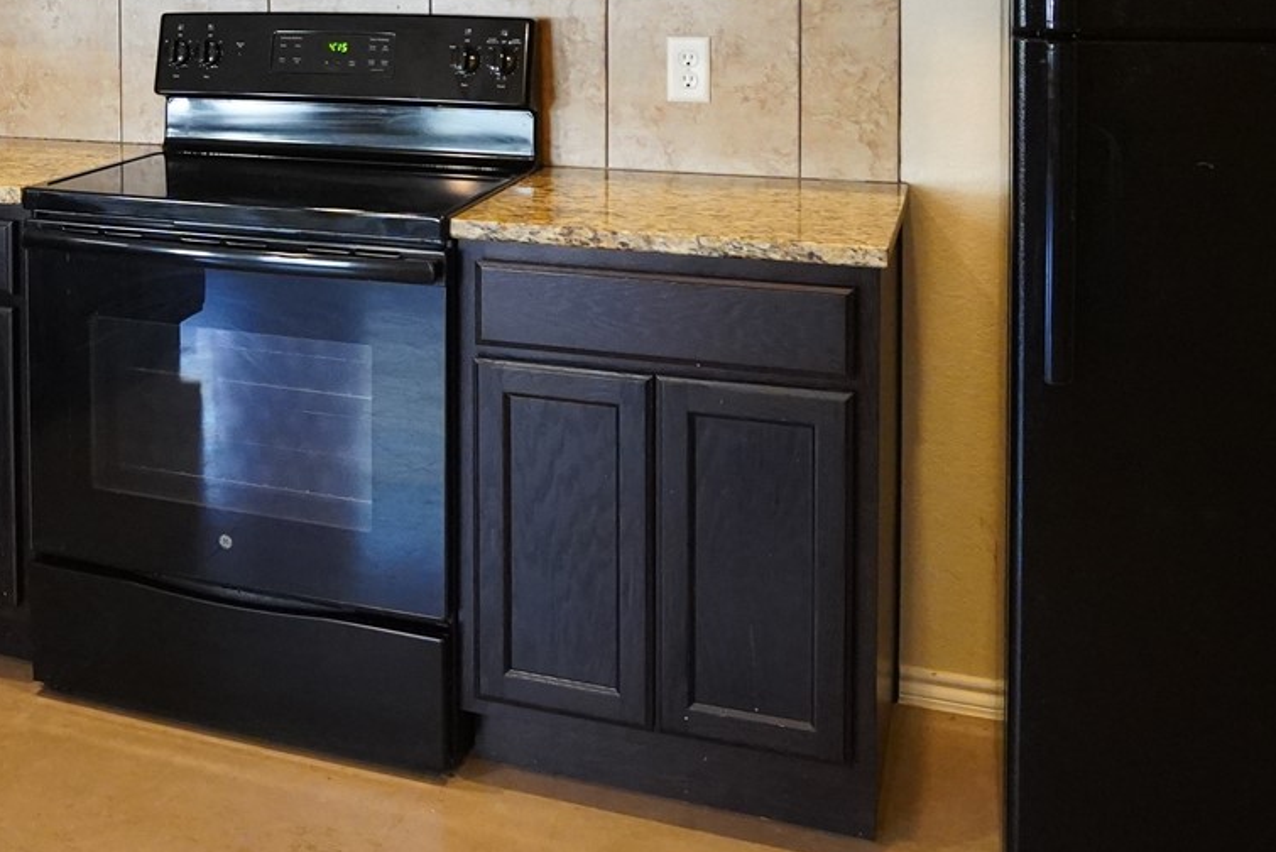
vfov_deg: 27.3
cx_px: 41
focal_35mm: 46
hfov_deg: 38.6
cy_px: -32
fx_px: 1631
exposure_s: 1/160
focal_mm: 16
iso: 6400
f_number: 4
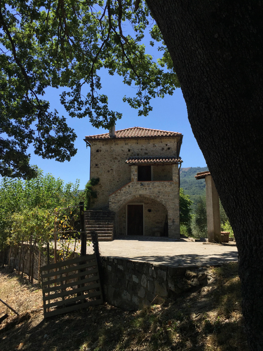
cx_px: 132
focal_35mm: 29
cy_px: 176
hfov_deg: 48.2
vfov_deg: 61.7
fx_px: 294
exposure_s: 1/2198
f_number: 2.2
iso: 32
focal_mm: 4.15
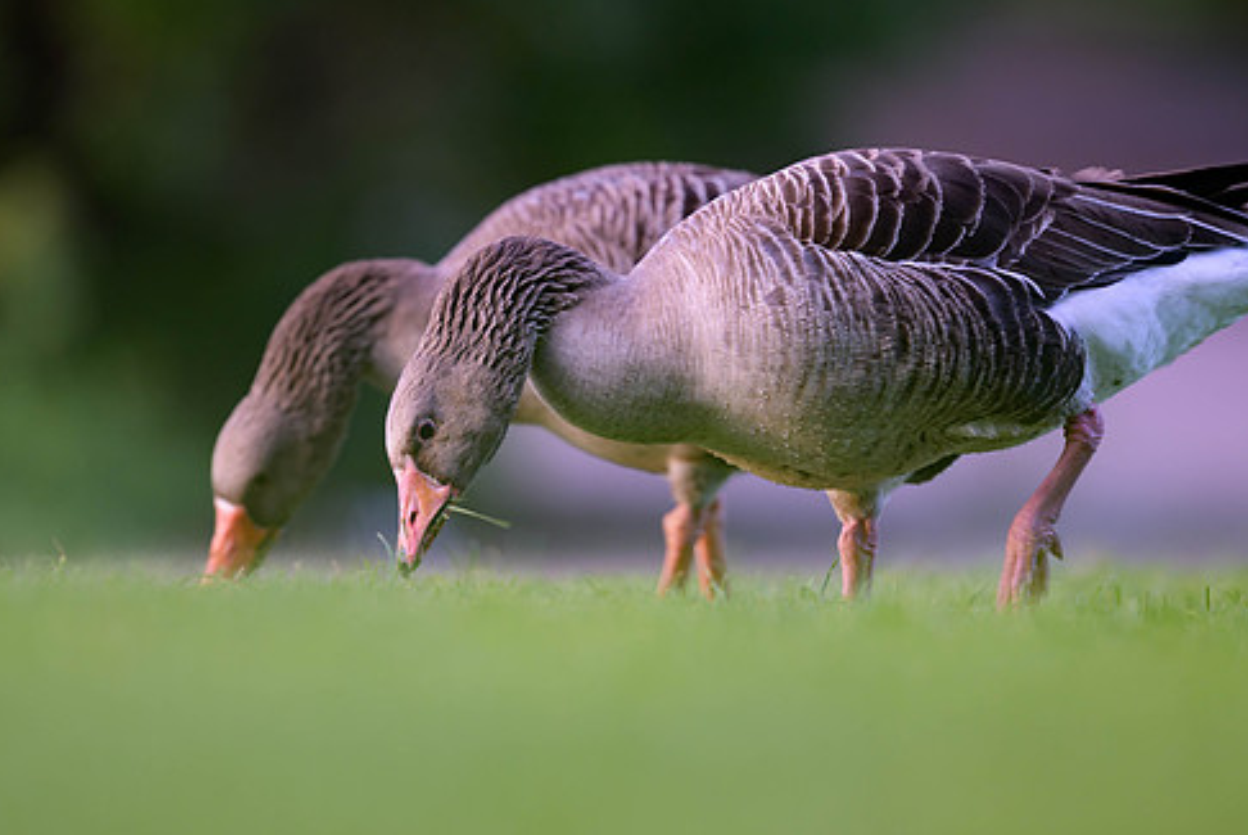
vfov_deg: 2.3
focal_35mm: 588
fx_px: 20402
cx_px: 559
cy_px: 337
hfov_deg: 3.5
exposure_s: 1/250
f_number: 2.8
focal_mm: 400
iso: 400
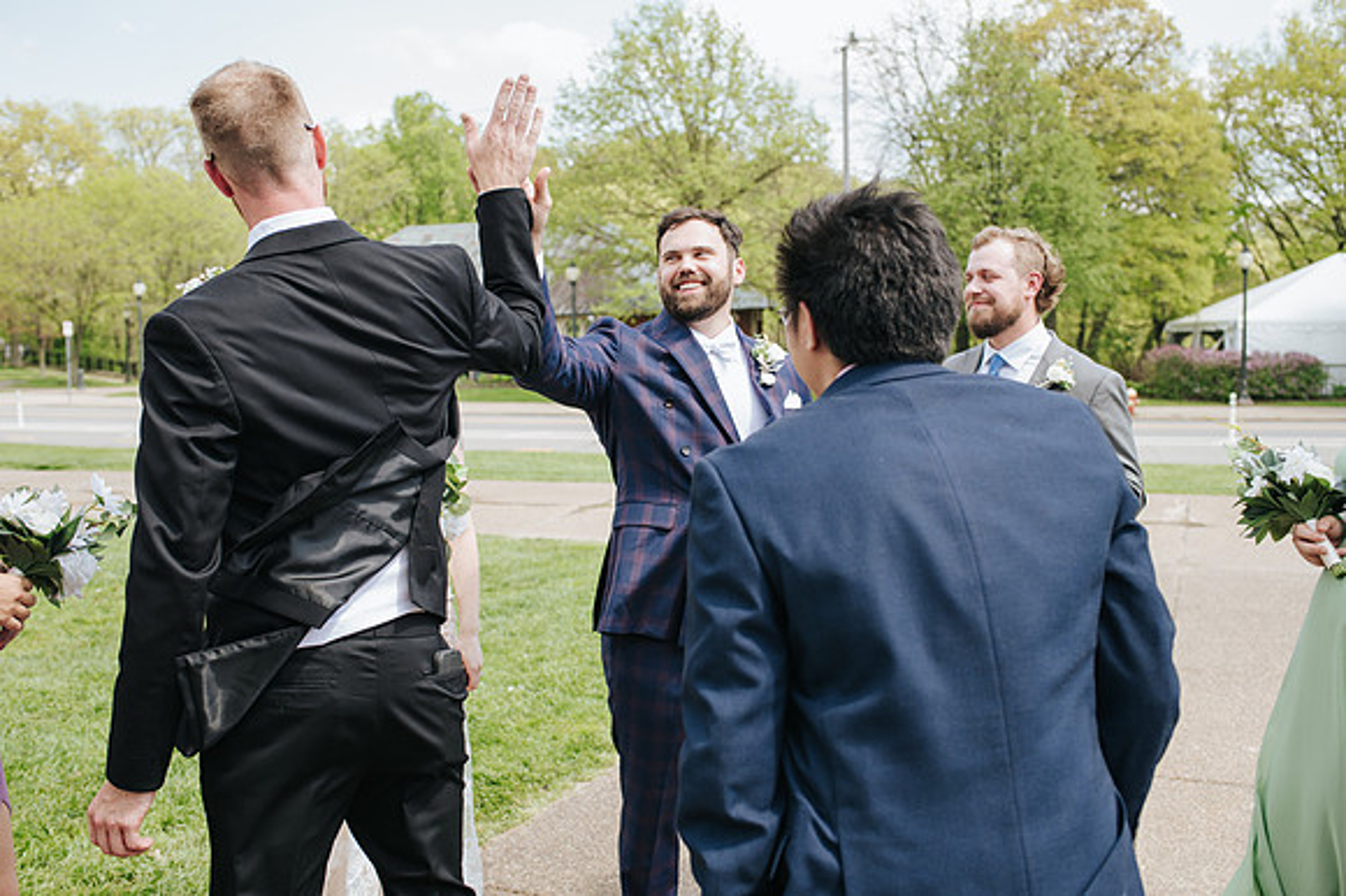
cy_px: 448
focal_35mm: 35
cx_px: 673
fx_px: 1308
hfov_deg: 54.5
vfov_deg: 37.8
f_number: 3.5
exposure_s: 1/1000
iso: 400
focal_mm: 35
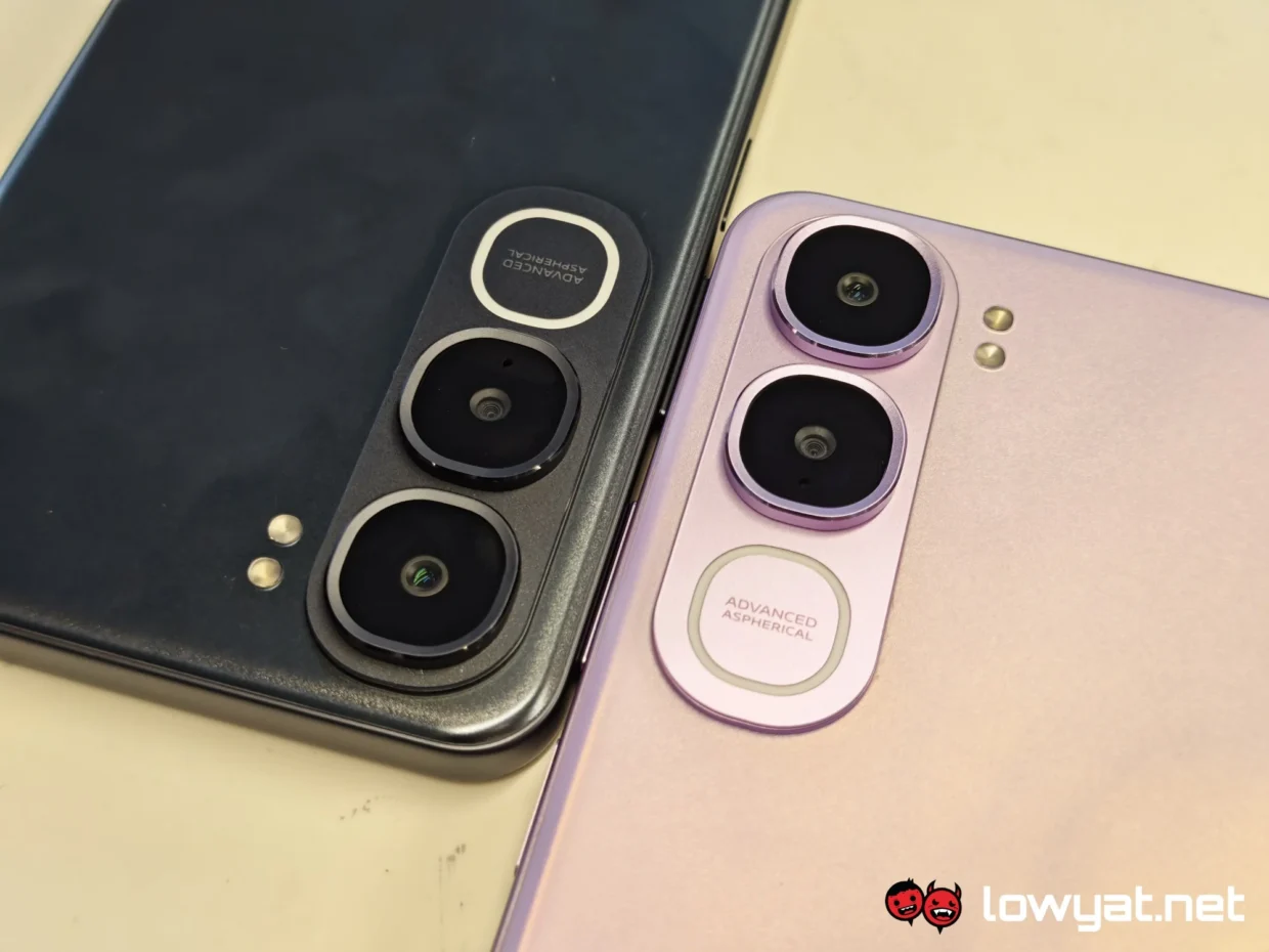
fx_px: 1686
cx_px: 634
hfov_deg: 41.2
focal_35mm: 46
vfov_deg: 31.5
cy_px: 476
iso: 50
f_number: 1.6
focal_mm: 5.4
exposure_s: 1/110
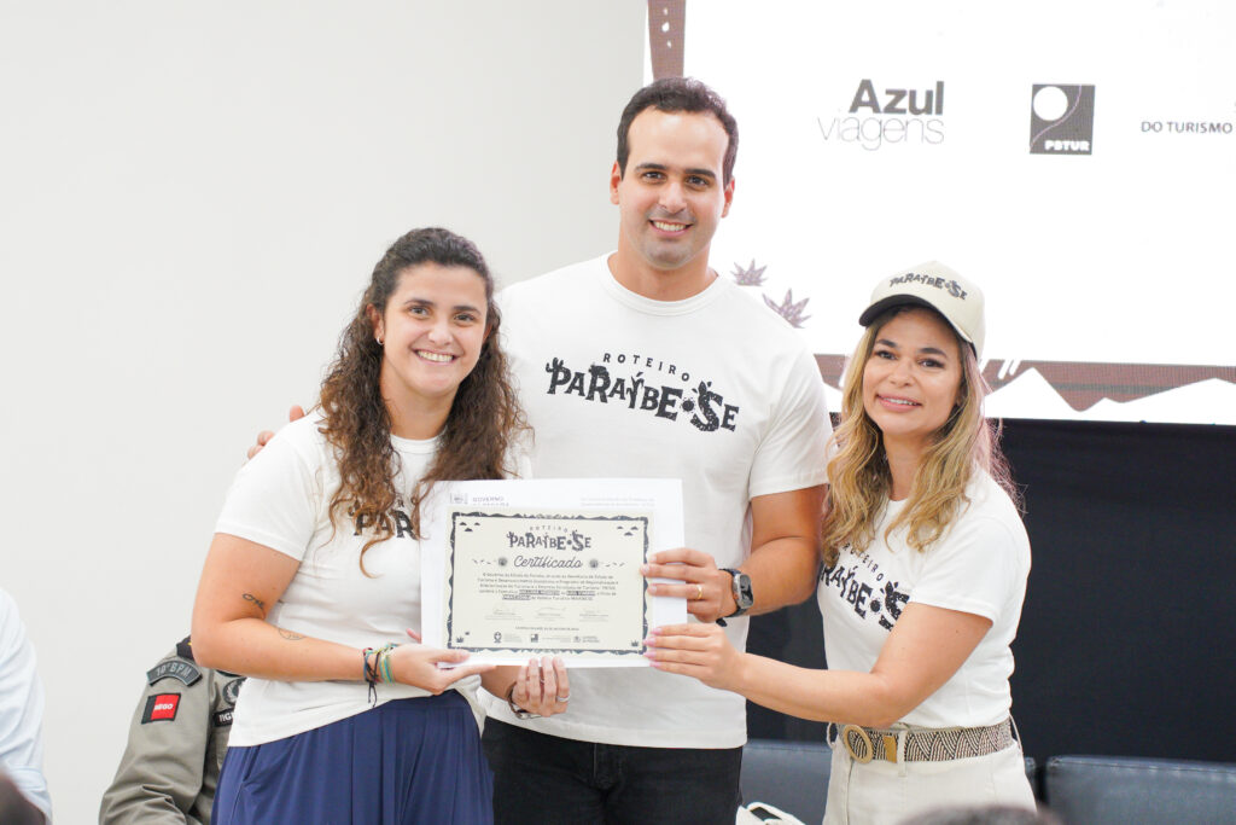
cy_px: 412
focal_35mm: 109
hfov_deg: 18.8
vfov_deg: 12.6
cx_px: 618
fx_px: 3743
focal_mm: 73
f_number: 3.2
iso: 1600
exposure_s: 1/200
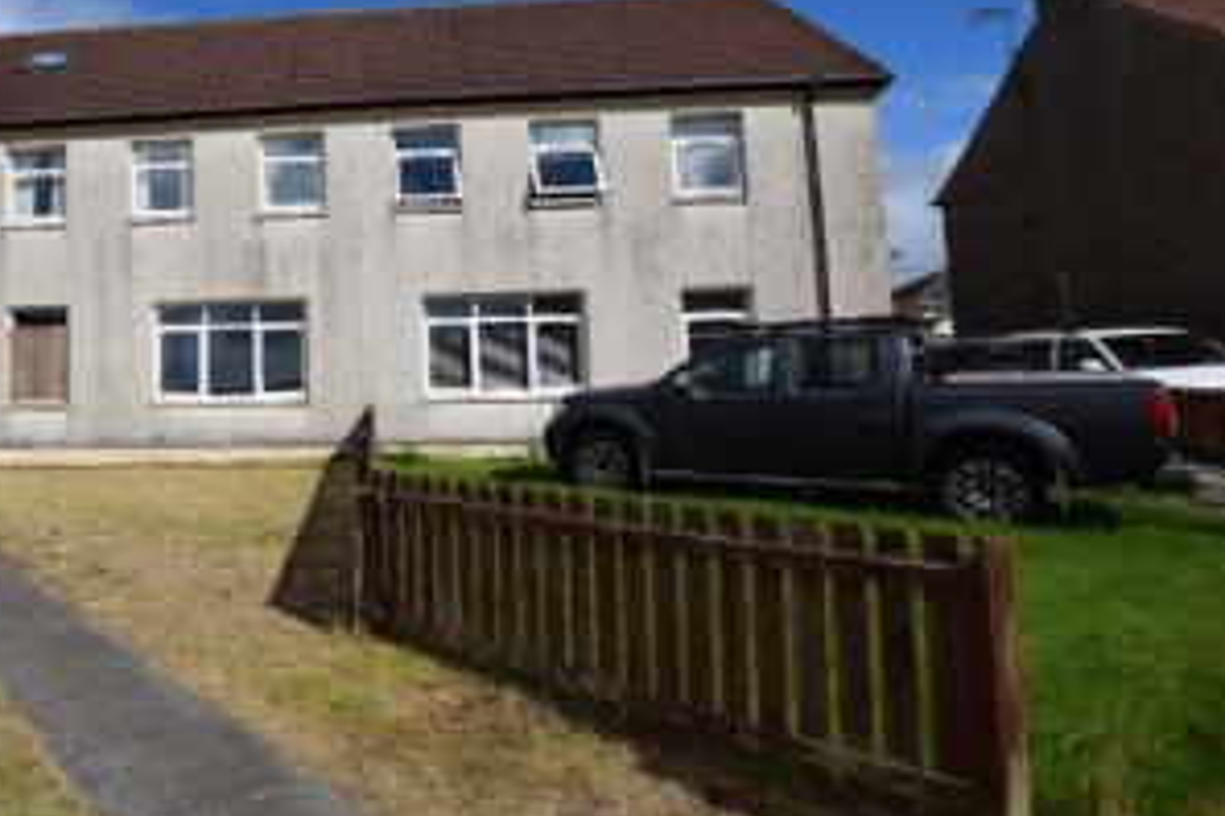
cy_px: 332
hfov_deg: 67.2
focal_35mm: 24
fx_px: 817
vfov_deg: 52.8
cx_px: 254
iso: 200
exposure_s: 1/400
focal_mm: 10
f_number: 10
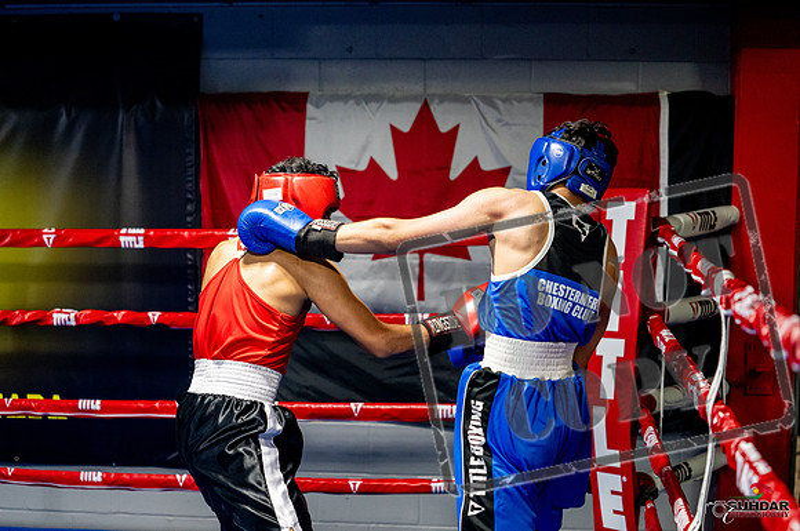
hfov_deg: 31.1
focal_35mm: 65
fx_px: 1438
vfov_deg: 20.9
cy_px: 300
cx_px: 397
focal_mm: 53
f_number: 2
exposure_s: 1/1000
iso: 4000
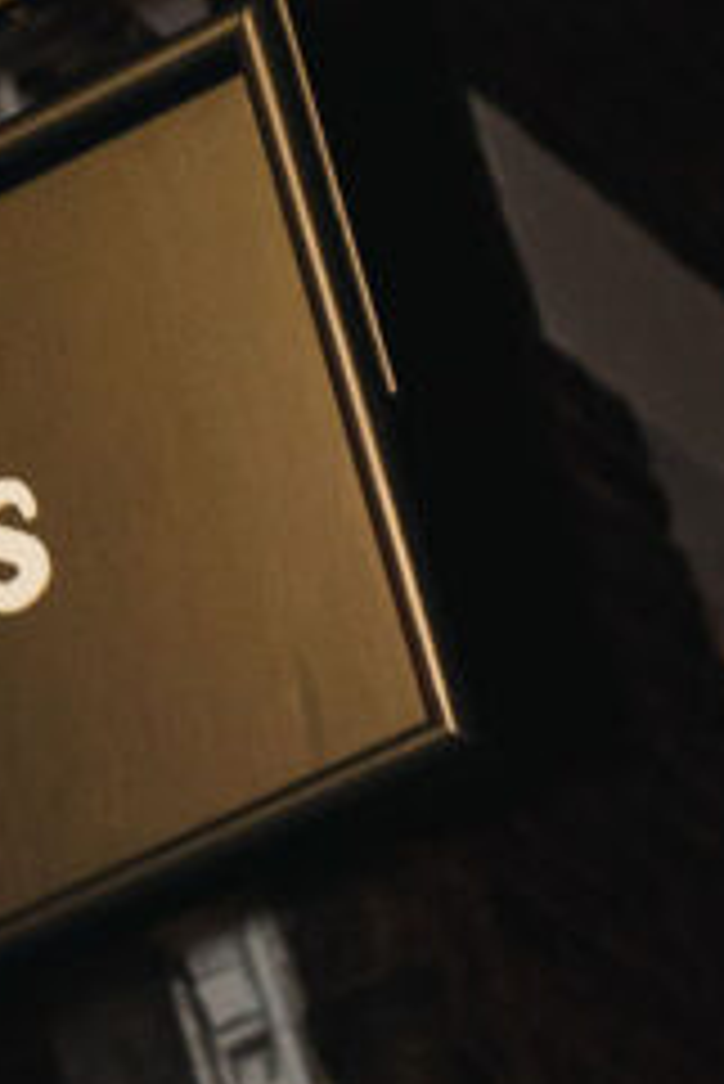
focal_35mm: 297
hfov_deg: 4.6
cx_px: -263
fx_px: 8946
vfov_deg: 6.9
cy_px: 679
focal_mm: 70
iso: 2000
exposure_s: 1/80
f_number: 3.2
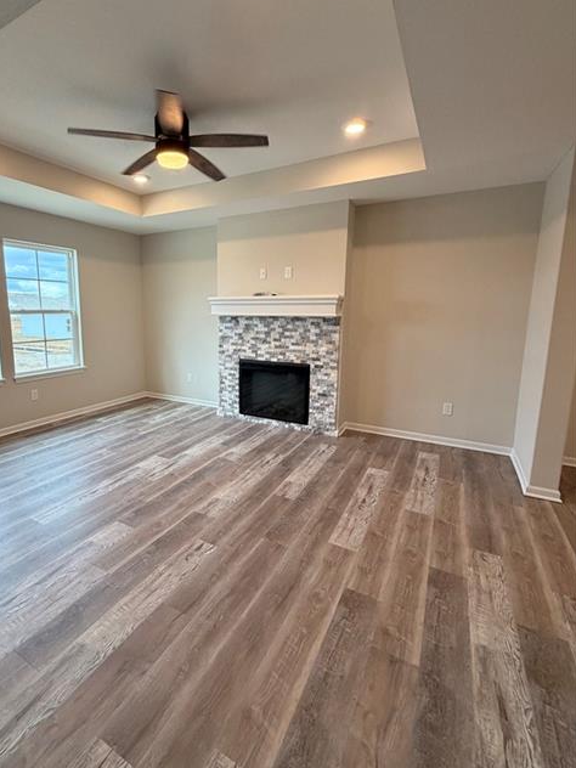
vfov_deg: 91.0
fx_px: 377
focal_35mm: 17
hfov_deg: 73.9
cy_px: 369
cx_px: 231
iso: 200
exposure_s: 1/120
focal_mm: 2.22
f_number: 2.2
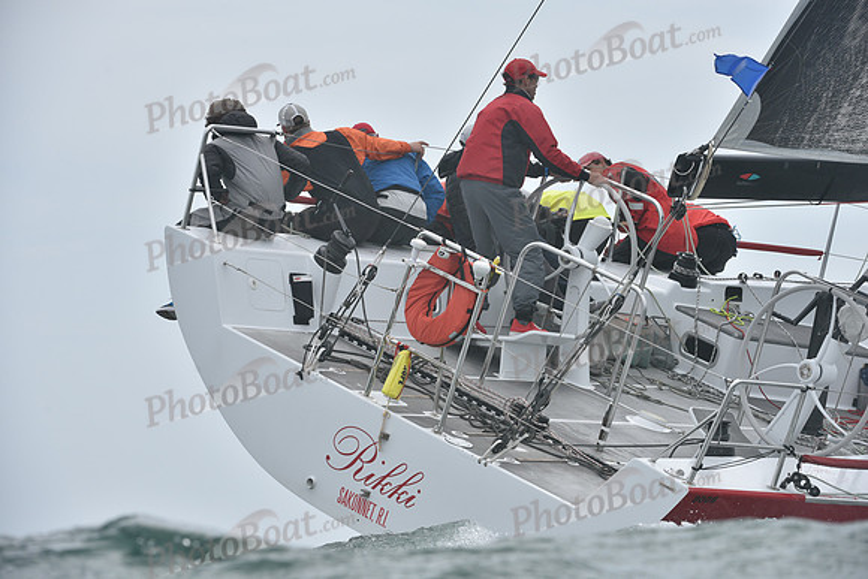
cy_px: 290
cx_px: 434
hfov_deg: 10.3
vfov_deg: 6.9
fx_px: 4823
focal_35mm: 200
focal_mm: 200
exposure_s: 1/1000
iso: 320
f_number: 8
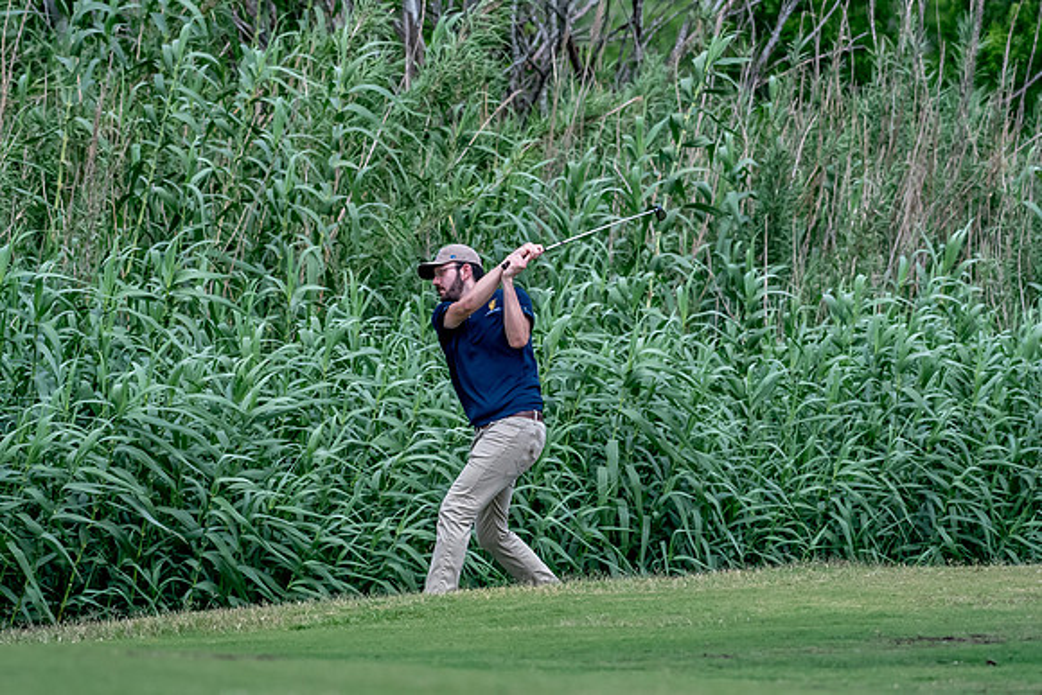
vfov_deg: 4.0
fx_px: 9988
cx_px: 521
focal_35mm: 345
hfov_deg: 6.0
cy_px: 348
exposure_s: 1/2000
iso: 1400
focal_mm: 230
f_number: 5.6
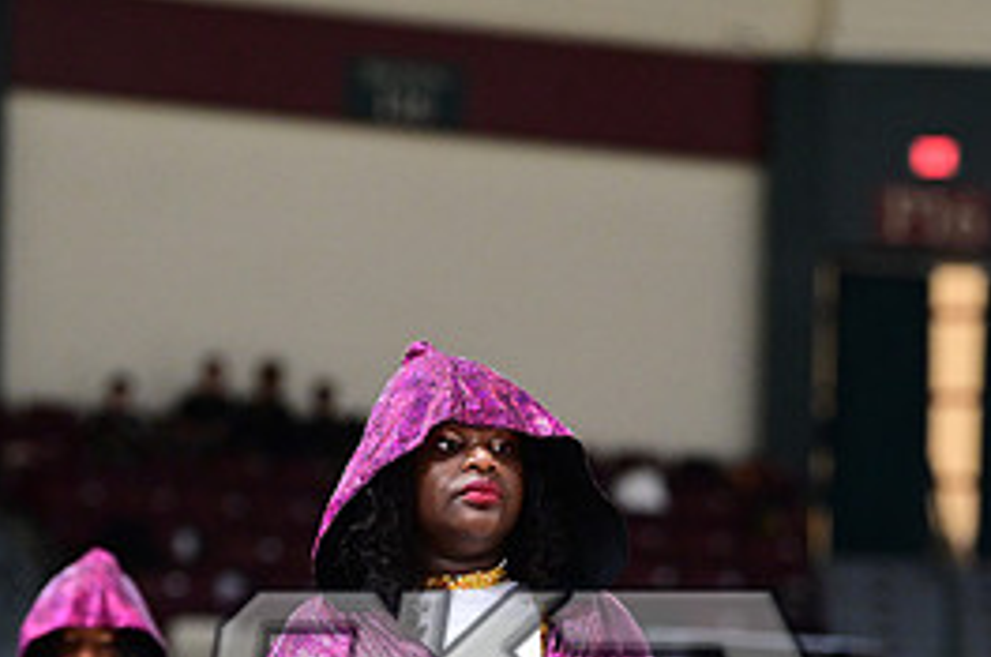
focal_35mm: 264
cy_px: 691
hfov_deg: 7.8
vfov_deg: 5.2
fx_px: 7254
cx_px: 770
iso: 6400
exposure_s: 1/1000
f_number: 3.2
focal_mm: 120
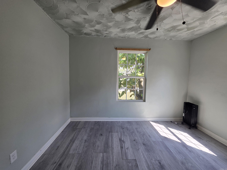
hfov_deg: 106.2
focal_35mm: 13
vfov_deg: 89.9
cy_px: 85
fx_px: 85
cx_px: 114
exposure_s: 1/120
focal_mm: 2.2
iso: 50
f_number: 1.9
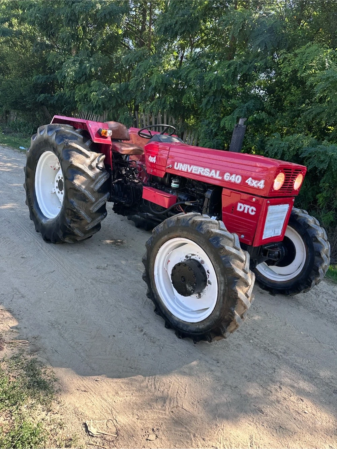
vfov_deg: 71.6
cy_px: 224
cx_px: 168
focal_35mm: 24
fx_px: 312
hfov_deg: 56.8
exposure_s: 1/630
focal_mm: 6.86
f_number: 1.78
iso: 80
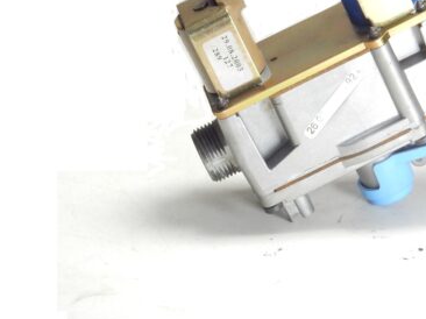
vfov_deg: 7.7
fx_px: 2361
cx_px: 339
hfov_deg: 10.3
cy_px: 65
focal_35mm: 192
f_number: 5.6
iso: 200
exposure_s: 1/30
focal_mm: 20.9
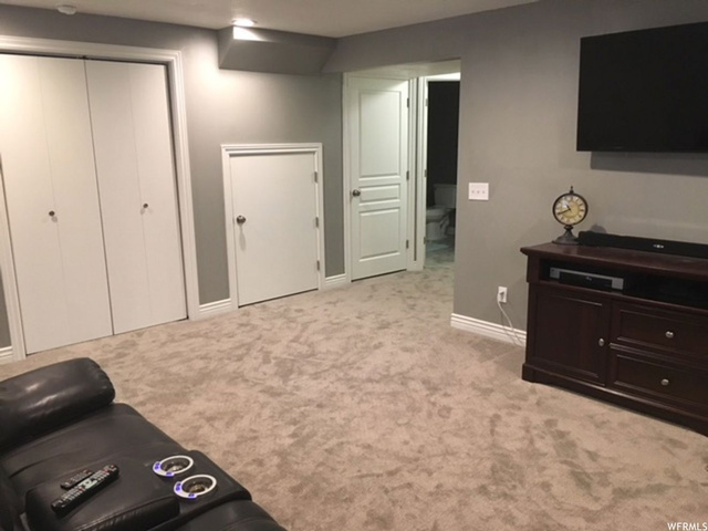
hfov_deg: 61.7
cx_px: 354
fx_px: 593
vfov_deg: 48.2
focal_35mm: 29
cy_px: 266
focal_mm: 4.15
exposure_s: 1/30
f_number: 2.2
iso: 200
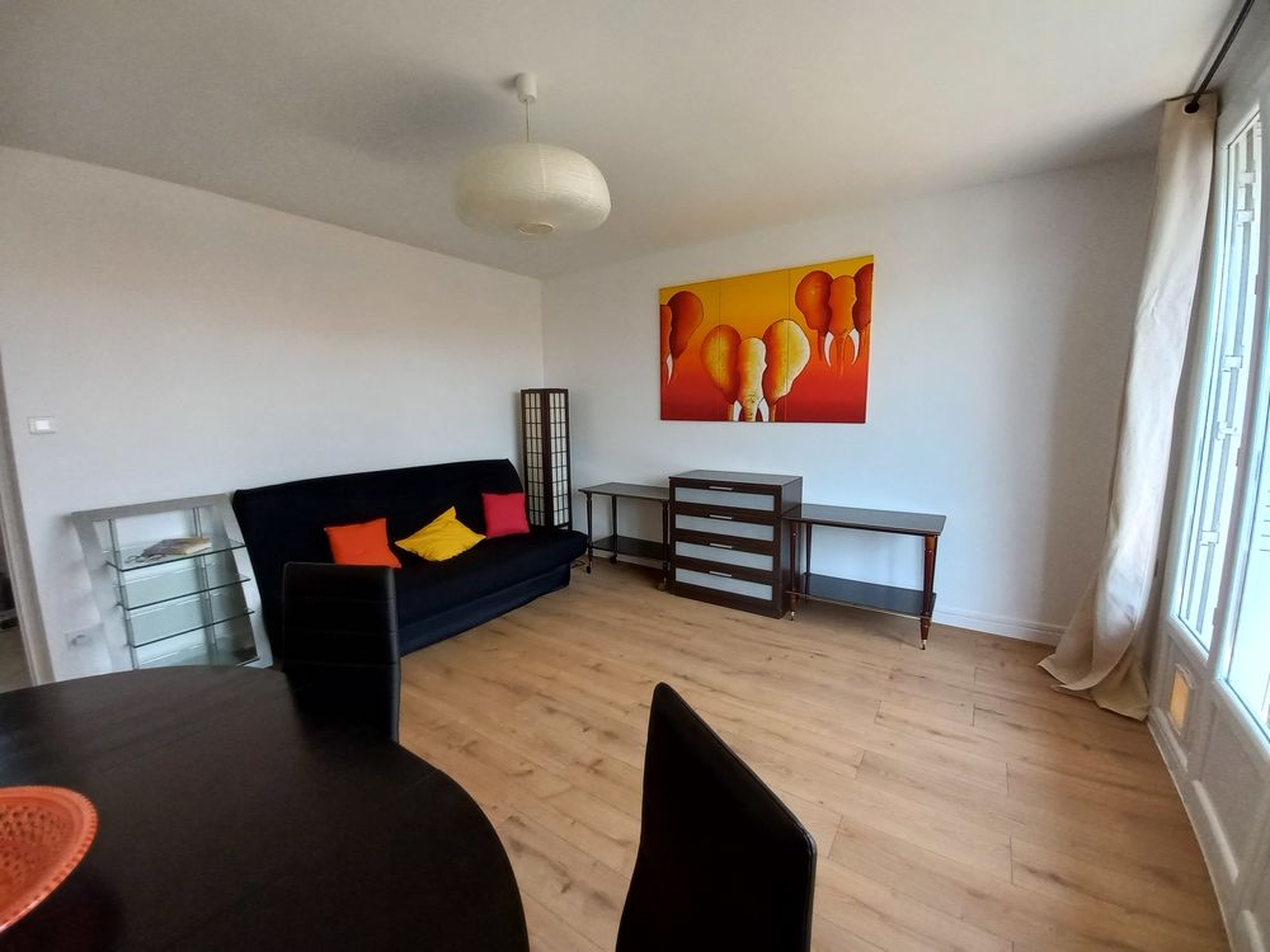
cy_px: 476
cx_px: 635
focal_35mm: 13
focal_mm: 1.42
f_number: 2.2
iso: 80
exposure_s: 1/100
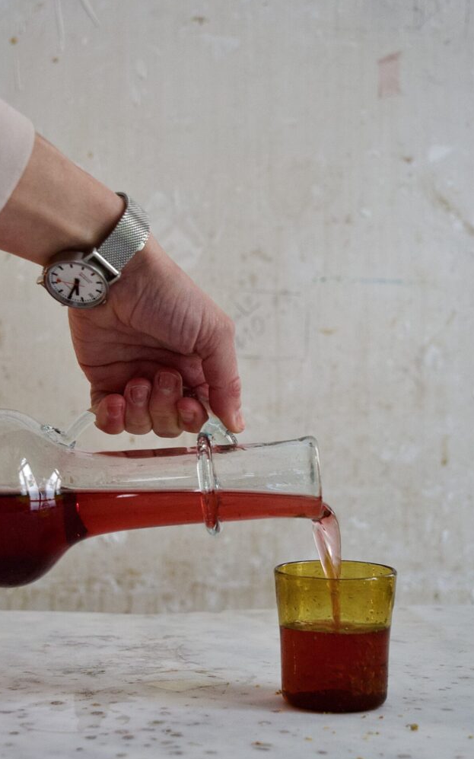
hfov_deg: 20.9
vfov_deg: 33.0
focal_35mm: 62
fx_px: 1282
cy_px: 407
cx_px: 170
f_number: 3.6
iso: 800
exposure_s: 1/60
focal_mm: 27
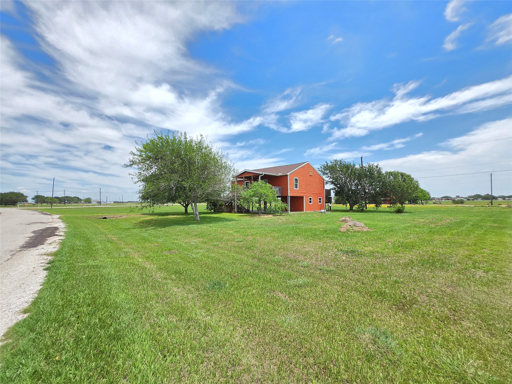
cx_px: 256
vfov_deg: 89.9
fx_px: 192
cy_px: 192
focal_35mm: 13
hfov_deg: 106.2
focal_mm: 1.7
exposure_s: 1/654
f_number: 2.2
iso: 25
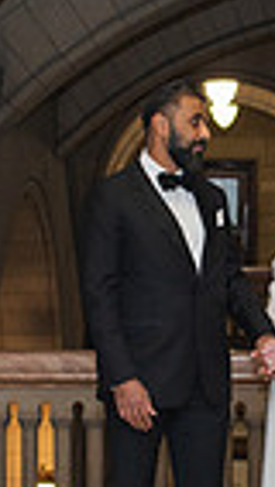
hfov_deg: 7.7
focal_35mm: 157
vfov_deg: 13.7
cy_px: 244
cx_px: 239
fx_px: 2033
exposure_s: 1/200
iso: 1000
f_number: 3.5
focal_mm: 35
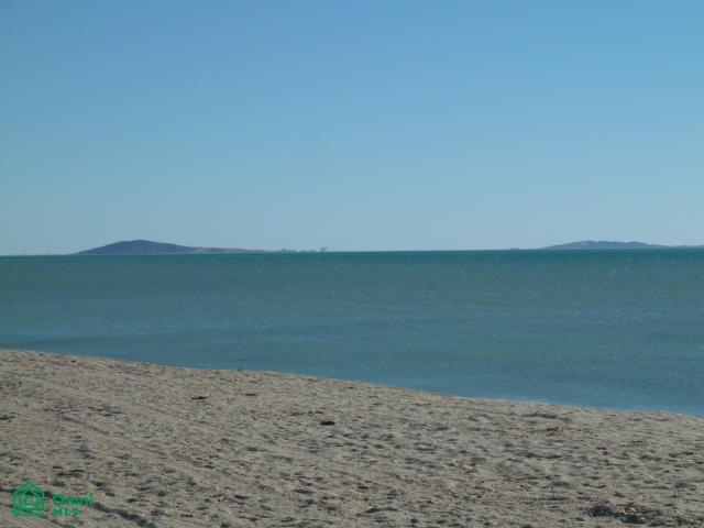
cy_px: 264
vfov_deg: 15.4
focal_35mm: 96
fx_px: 1952
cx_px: 352
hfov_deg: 20.4
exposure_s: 1/1000
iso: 80
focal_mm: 15.8
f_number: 5.6
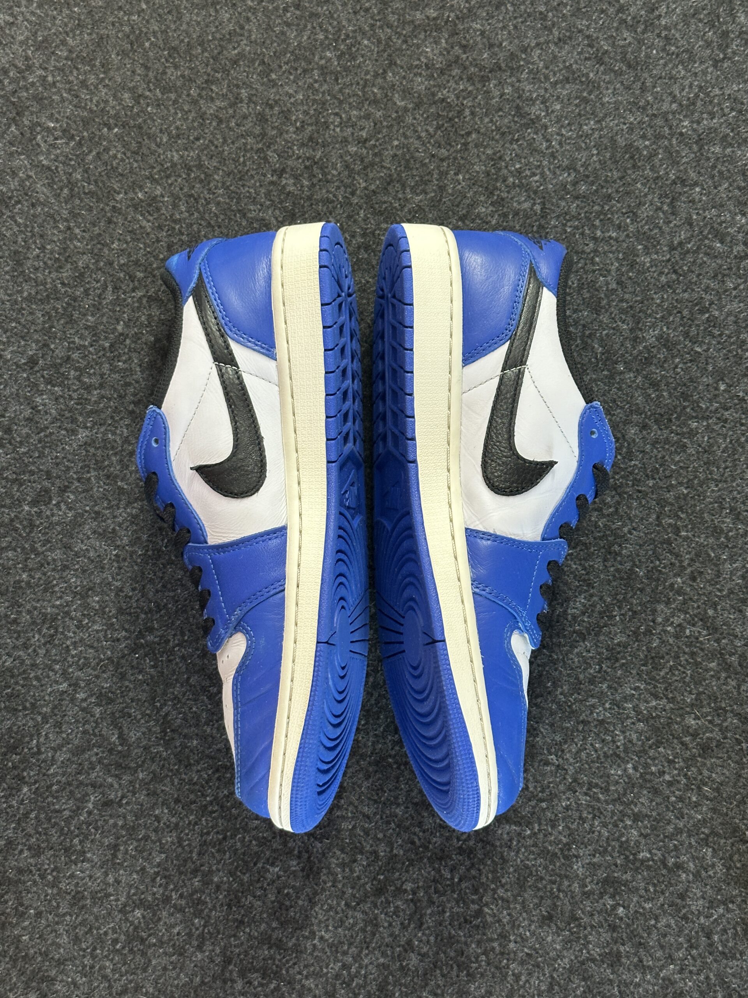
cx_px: 374
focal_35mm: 48
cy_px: 499
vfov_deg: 39.7
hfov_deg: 30.3
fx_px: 1383
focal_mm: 6.86
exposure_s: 1/33
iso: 200
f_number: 1.78
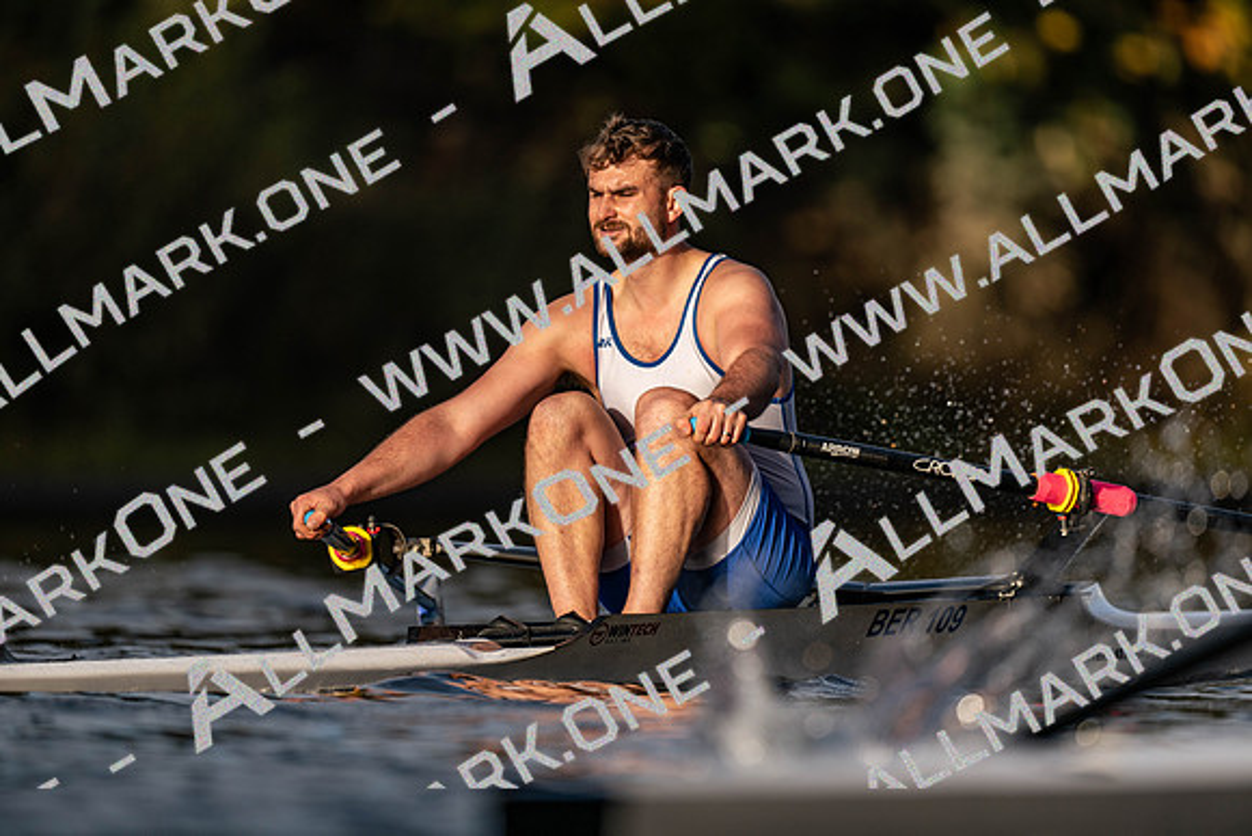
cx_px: 626
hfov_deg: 3.4
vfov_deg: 2.3
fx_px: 20871
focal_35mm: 600
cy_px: 418
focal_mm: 600
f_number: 4
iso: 280
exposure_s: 1/2500
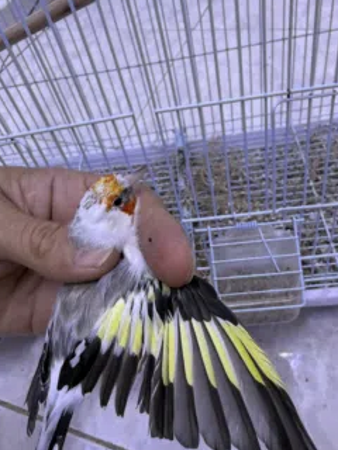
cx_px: 177
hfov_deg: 46.8
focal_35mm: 30
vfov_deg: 59.5
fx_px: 391
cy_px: 270
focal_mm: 2.22
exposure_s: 1/100
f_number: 2.2
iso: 160
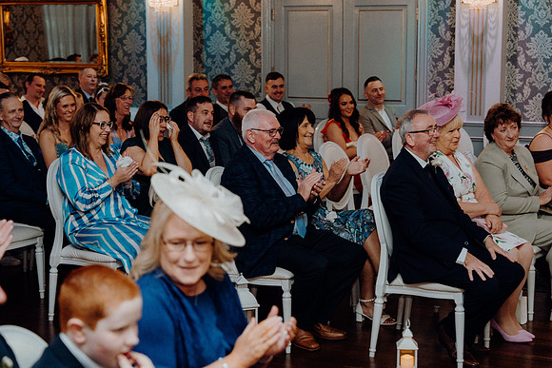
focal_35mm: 70
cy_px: 184
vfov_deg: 19.5
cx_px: 276
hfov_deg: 28.8
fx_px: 1074
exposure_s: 1/160
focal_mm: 70
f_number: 3.5
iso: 2500
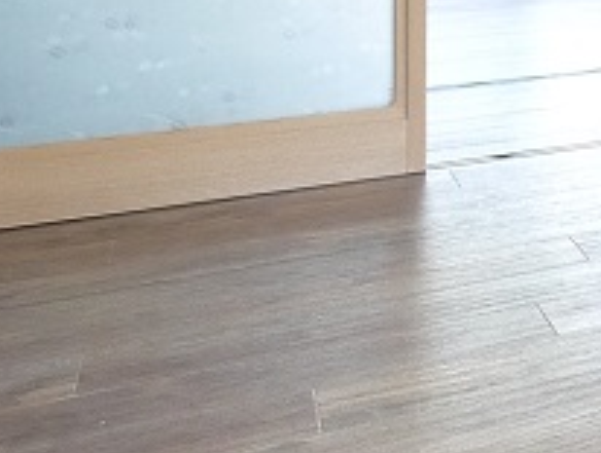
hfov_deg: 16.6
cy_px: -190
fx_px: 1321
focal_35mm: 76
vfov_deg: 17.7
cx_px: 1307
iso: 800
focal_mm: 7
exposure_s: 1/60
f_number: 4
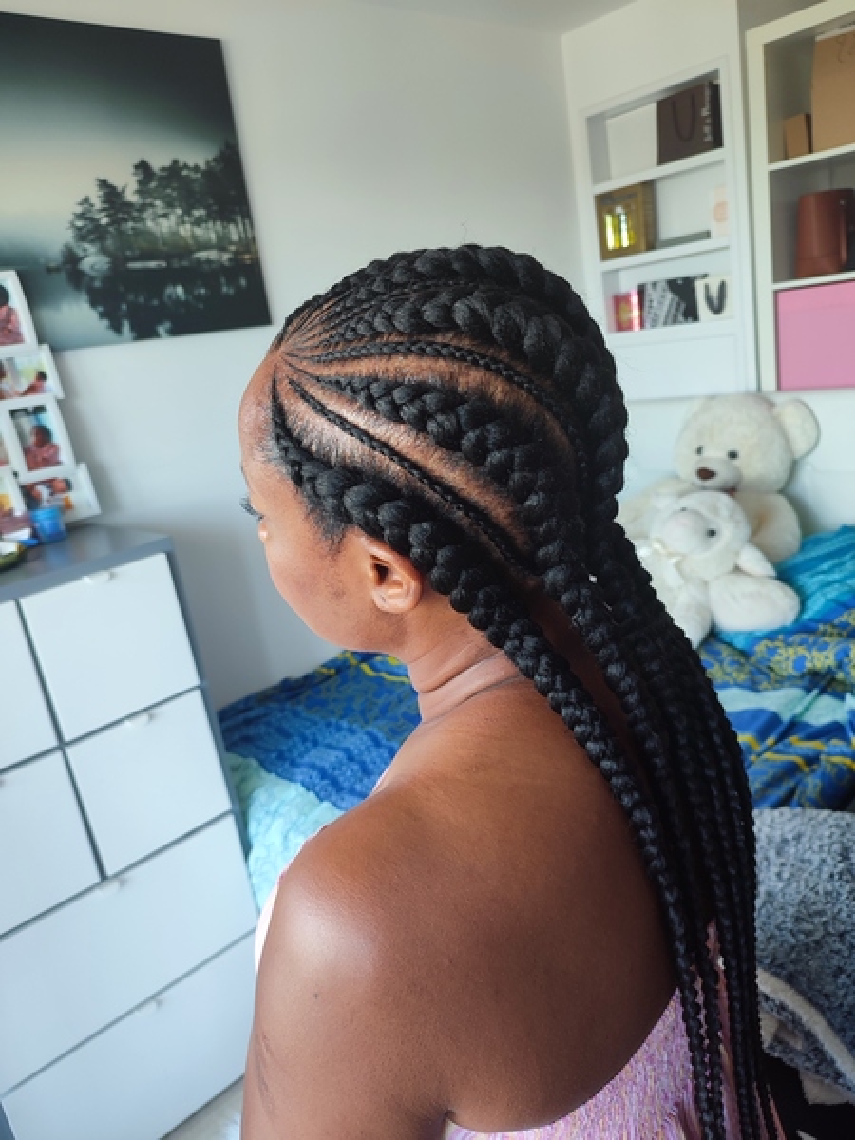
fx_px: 790
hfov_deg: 56.8
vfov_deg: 71.6
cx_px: 428
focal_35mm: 24
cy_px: 570
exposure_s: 1/33
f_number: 1.89
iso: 154
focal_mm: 5.89
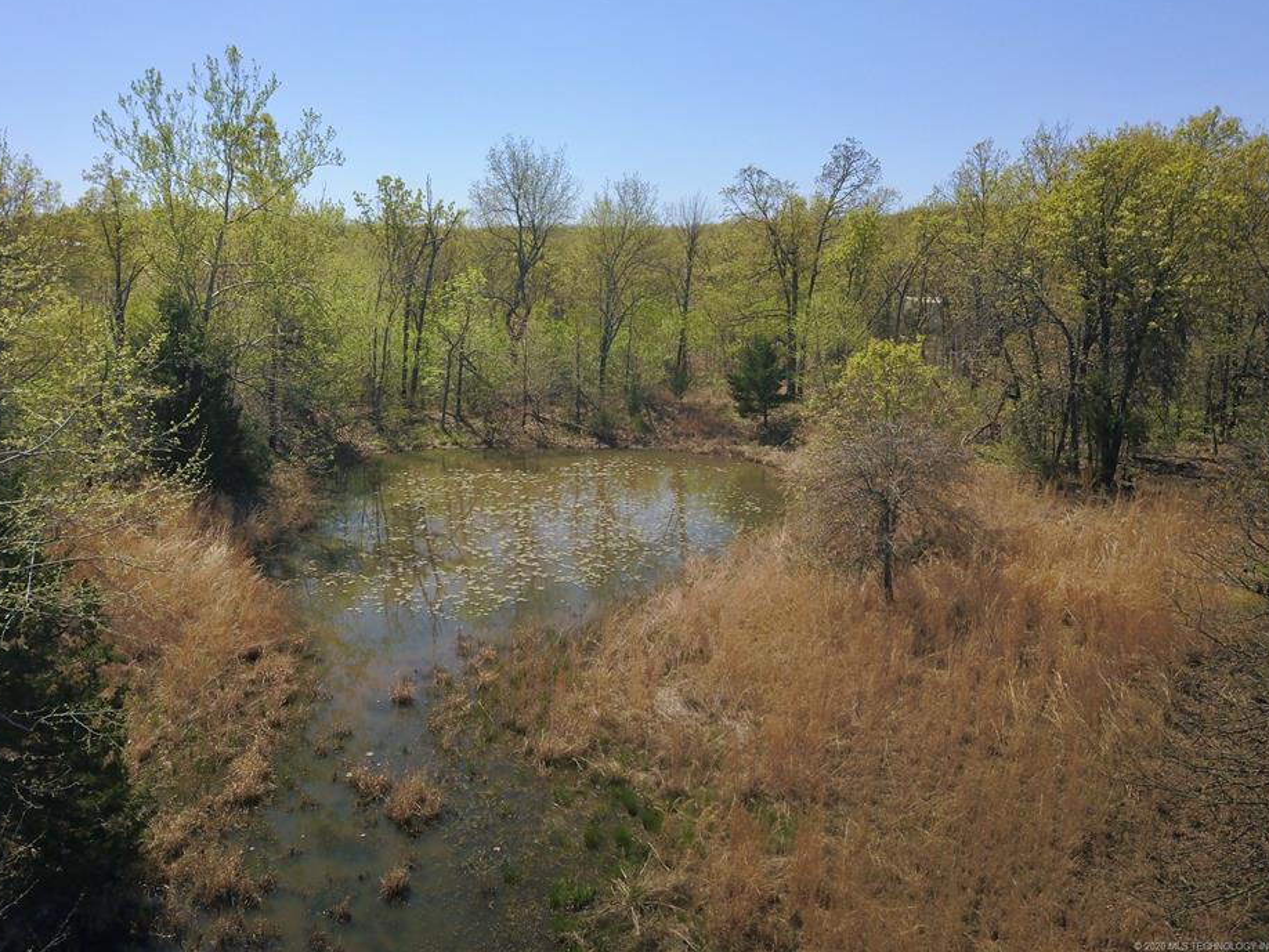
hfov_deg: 61.5
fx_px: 1063
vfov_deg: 48.2
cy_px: 423
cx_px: 576
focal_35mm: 29
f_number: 2.2
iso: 100
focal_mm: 4.73
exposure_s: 1/1600
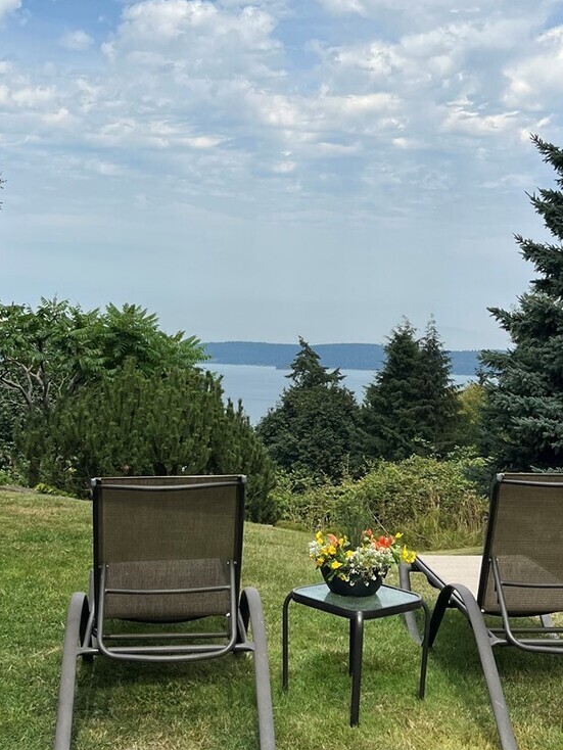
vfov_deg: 36.9
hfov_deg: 28.6
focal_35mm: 51
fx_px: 1105
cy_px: 229
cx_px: 256
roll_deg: -1.2
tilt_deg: +5.5
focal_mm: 5.7
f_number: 1.5
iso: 50
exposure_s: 1/6579
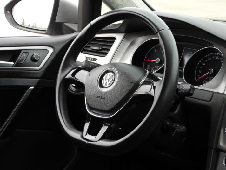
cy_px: 85
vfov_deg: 15.2
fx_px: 633
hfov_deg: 20.2
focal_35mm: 97
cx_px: 113
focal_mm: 17.5
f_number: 3.5
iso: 100
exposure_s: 1/60
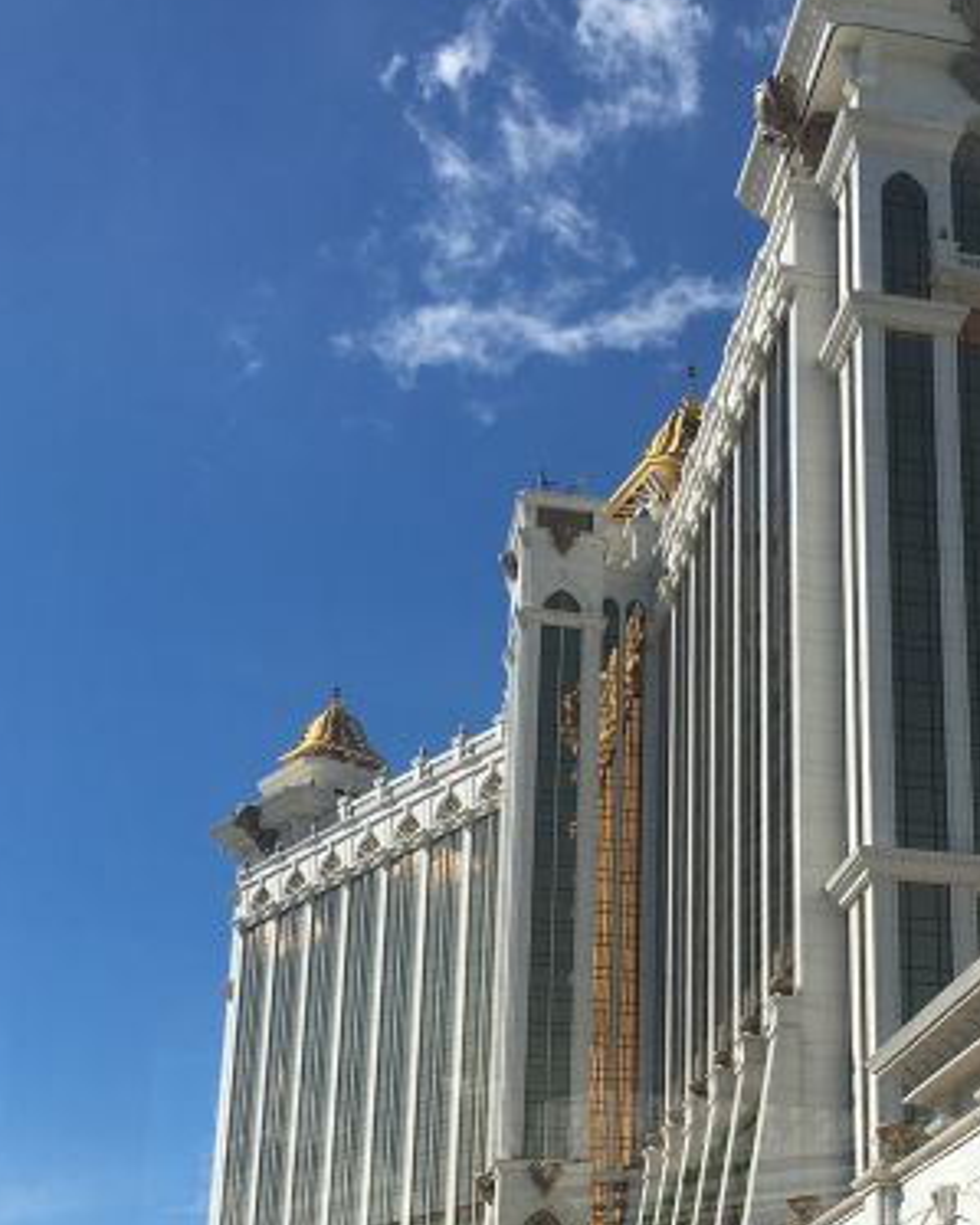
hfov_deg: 28.1
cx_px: 755
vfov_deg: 34.2
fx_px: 1922
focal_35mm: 53
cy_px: 989
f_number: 2.2
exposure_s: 1/2564
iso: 25
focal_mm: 4.15
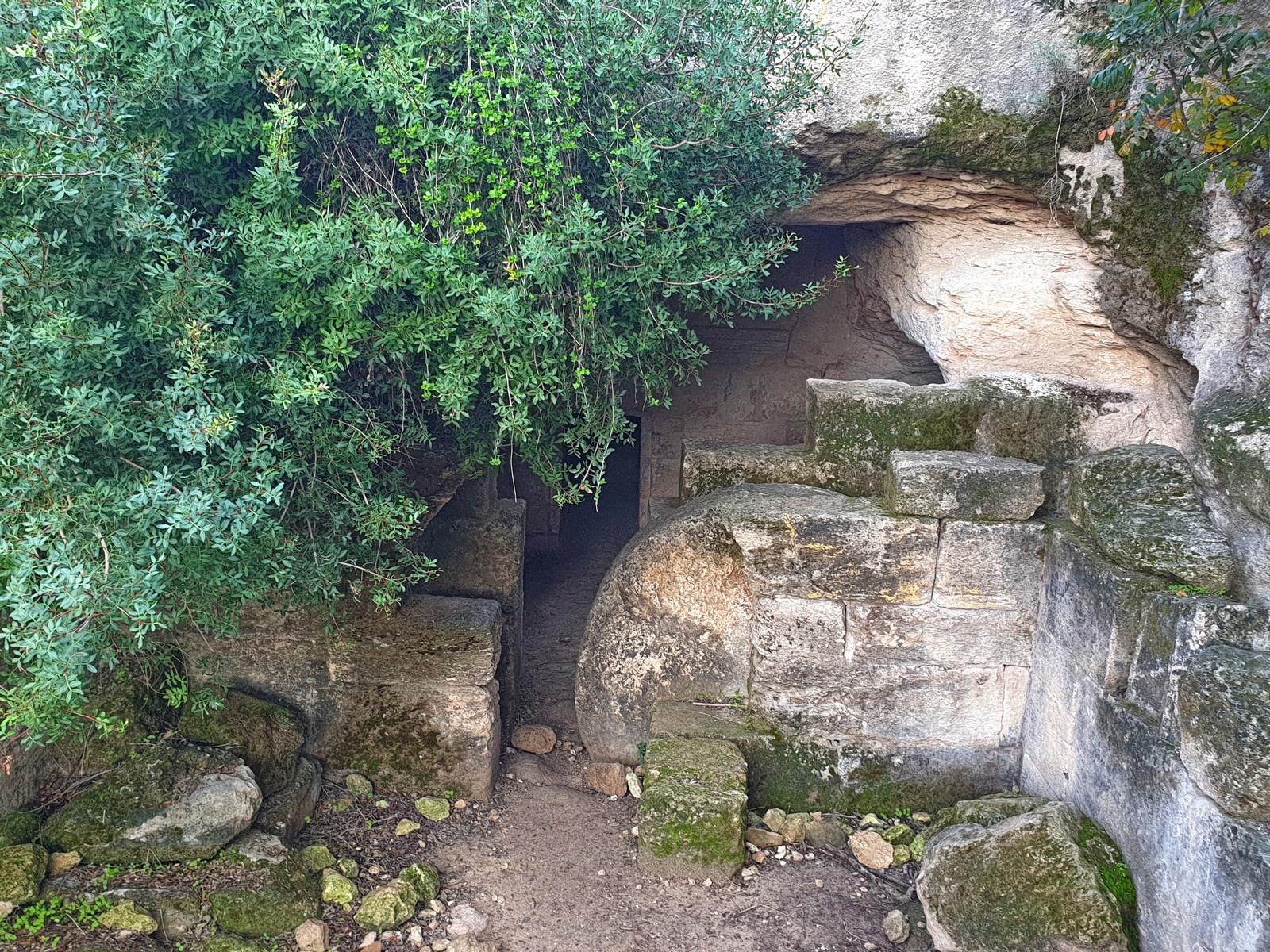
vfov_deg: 53.1
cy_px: 476
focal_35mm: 26
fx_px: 954
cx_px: 635
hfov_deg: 67.3
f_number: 2.4
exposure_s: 1/50
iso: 80
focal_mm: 4.3
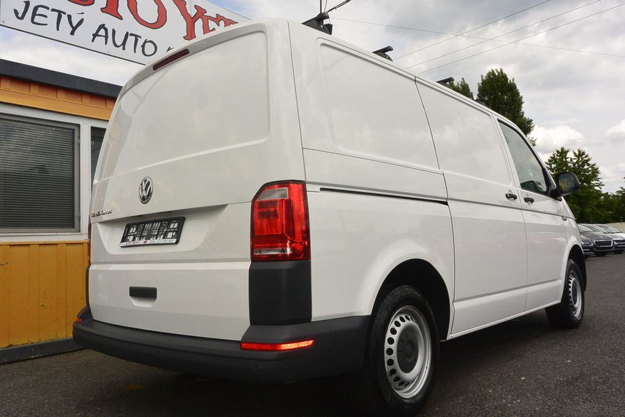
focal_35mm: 28
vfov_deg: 46.4
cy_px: 208
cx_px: 312
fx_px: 486
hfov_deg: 65.5
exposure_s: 1/250
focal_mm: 10.7
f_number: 11
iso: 160
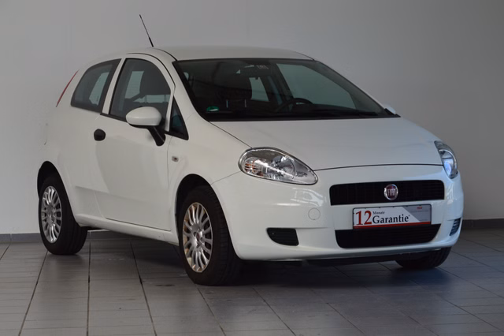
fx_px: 1574
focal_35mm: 112
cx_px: 252
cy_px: 168
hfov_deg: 18.2
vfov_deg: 12.2
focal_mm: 75
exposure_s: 1/80
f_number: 8
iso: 400
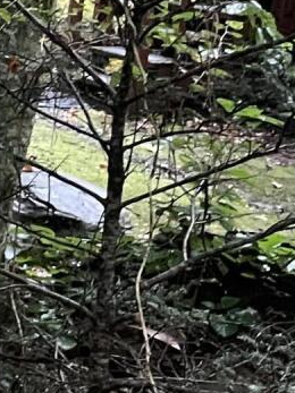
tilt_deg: -14.3
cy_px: 232
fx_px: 1705
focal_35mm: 150
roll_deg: -4.3
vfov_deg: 13.2
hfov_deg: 8.9
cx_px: -415
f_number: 1.6
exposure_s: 1/30
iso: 800
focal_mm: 5.1
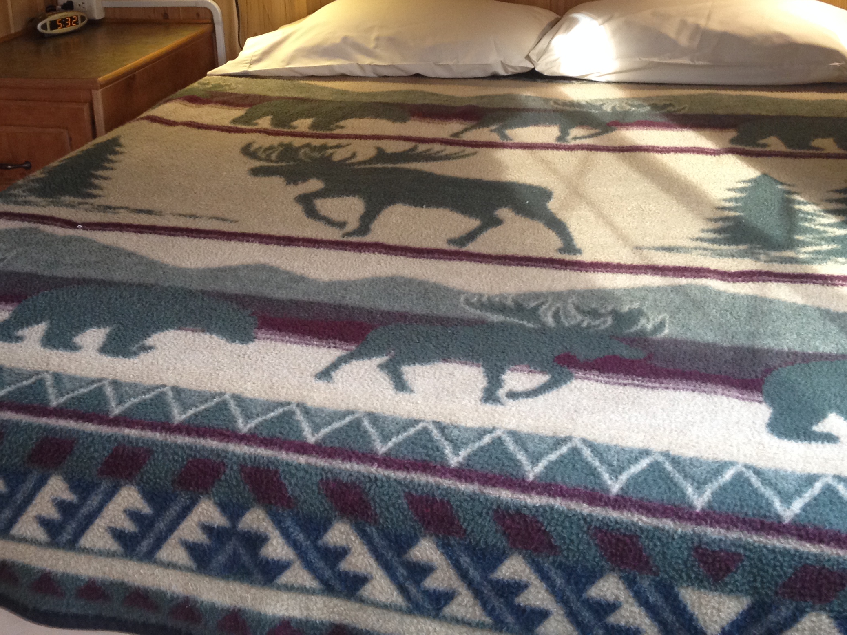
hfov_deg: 34.8
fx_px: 1346
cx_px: 350
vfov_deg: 26.1
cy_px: 137
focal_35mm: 55
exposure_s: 1/20
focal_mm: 4.28
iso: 100
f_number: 2.4
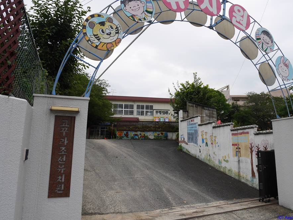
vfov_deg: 49.6
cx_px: 170
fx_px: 237
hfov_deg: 63.1
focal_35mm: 28
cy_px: 95
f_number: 7.1
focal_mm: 12
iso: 200
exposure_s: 1/500
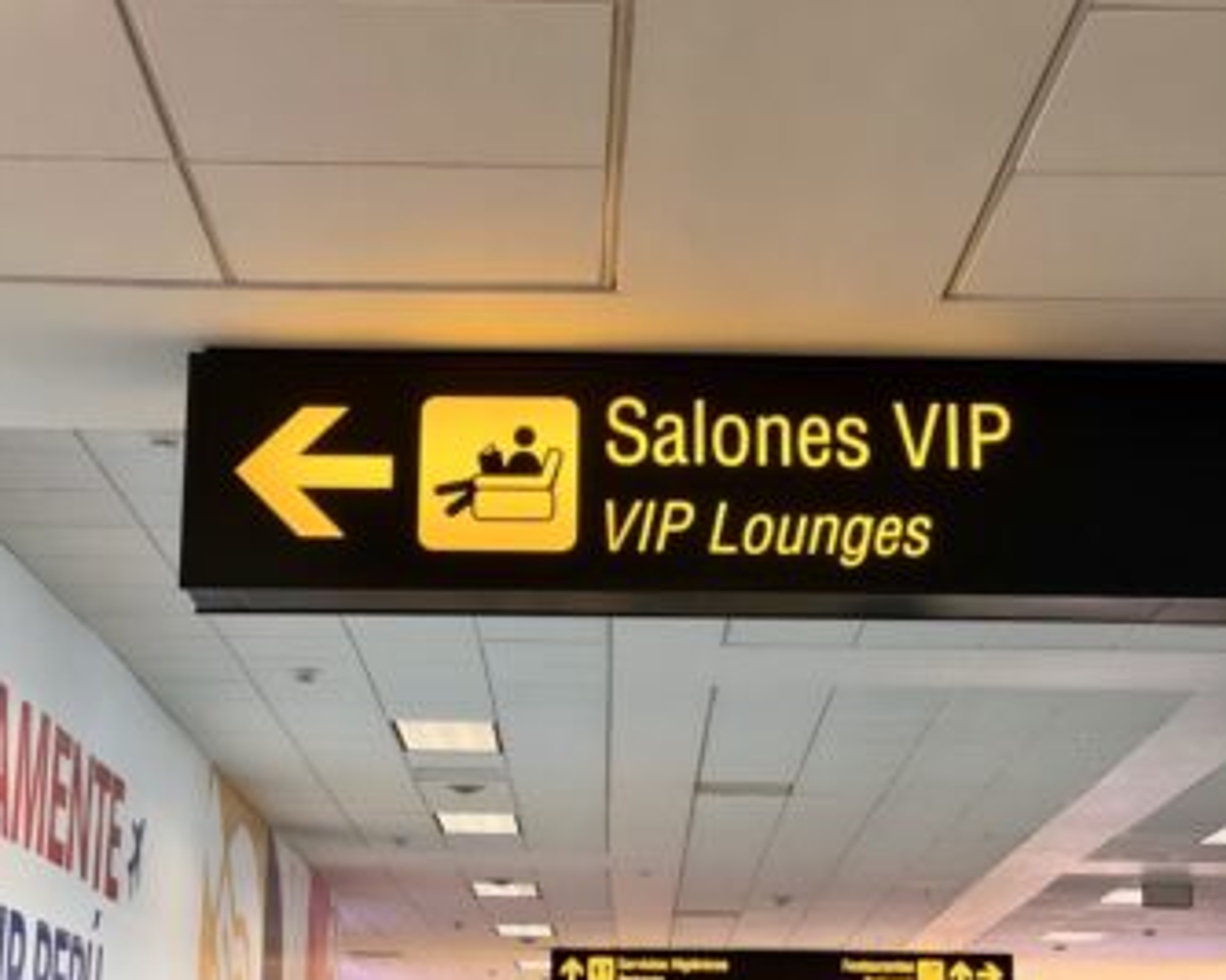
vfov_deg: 18.9
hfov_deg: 23.6
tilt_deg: +12.8
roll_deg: -0.6
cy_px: 492
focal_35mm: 81
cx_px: 646
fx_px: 2938
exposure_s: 1/60
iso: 400
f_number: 2.8
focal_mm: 9
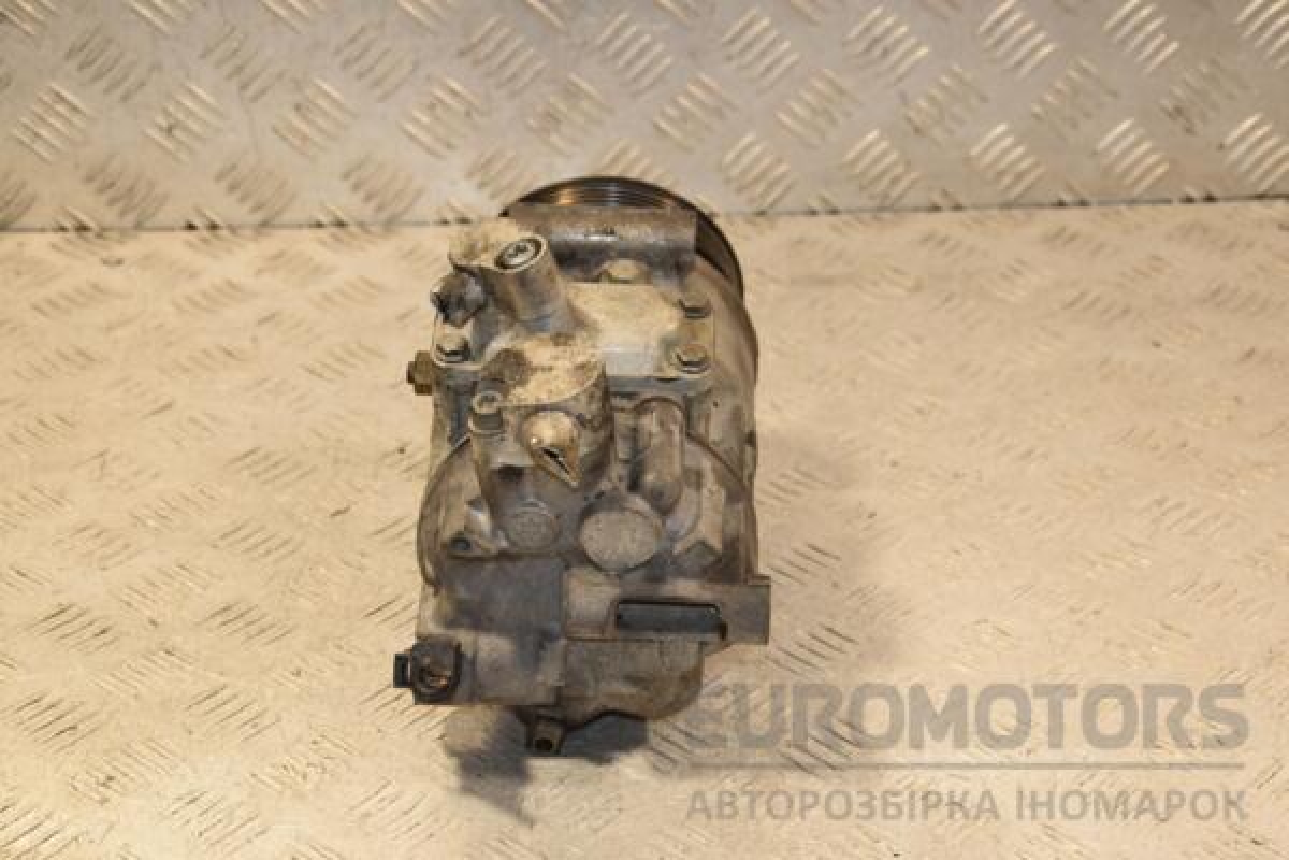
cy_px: 430
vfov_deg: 17.5
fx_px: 2793
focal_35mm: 78
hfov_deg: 26.0
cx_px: 644
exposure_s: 1/200
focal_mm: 52
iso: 800
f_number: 7.1
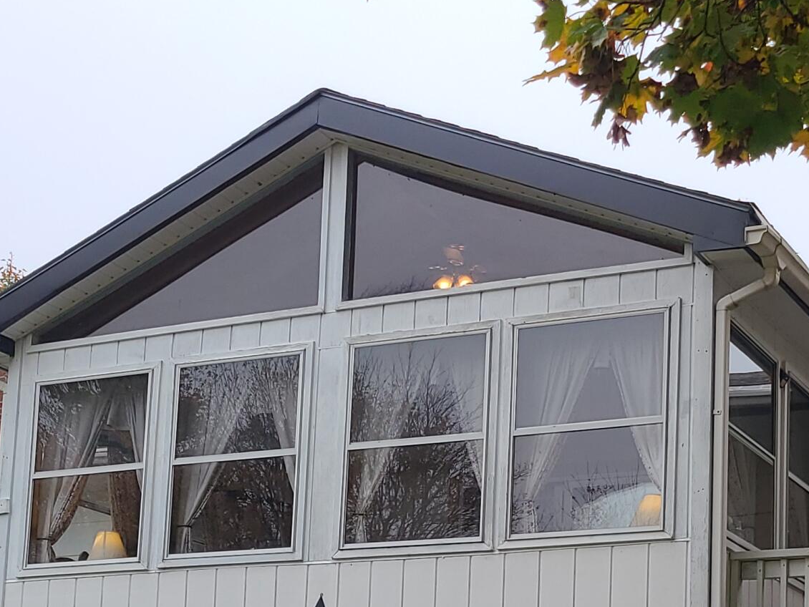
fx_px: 1613
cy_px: 676
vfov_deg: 20.3
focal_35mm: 69
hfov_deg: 28.1
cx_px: 495
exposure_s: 1/614
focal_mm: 5.4
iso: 40
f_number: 1.8
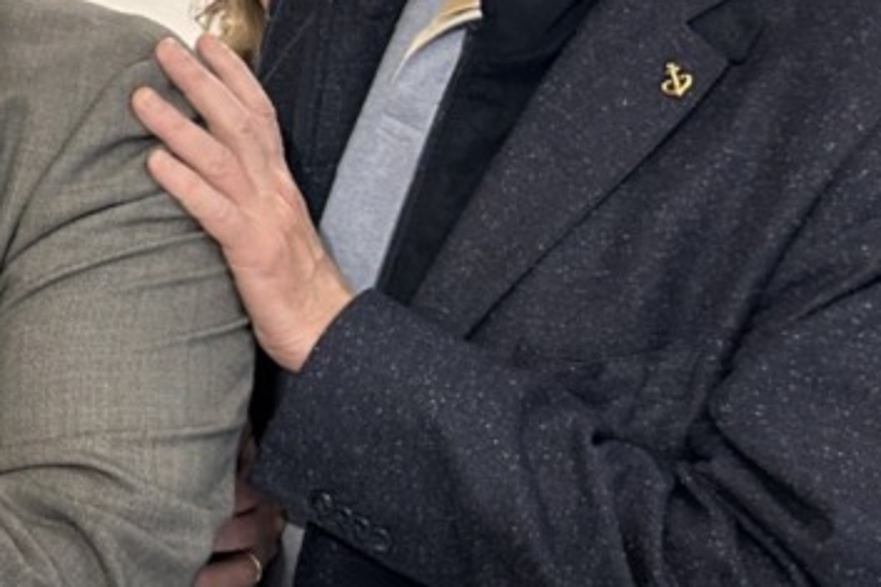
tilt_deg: -2.6
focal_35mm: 98
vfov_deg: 13.8
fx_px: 2397
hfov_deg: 18.0
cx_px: -539
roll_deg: +0.5
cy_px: 27
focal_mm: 5.7
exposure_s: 1/50
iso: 200
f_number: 1.5
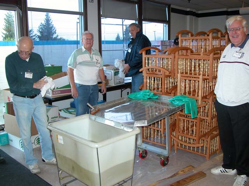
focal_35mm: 34
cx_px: 124
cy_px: 93
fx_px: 245
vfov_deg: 41.8
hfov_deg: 54.0
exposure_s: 1/30
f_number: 2.8
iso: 100
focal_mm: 8.9
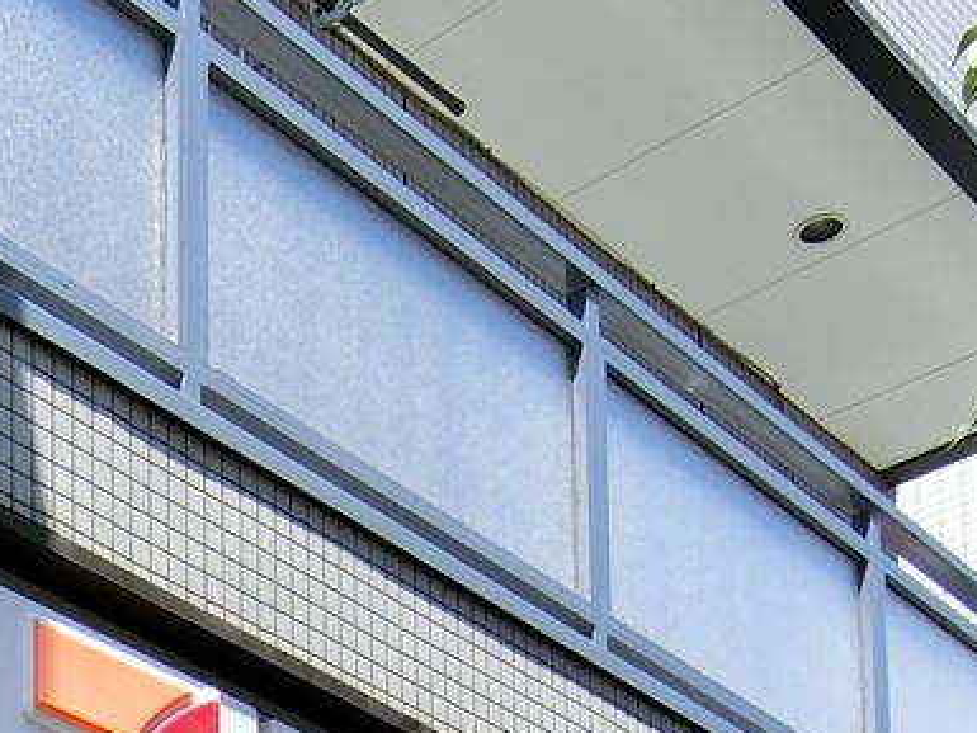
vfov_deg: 15.0
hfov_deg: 21.8
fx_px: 2230
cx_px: -350
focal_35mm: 79
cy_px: 1499
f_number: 2.7
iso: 80
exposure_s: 1/640
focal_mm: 4.06
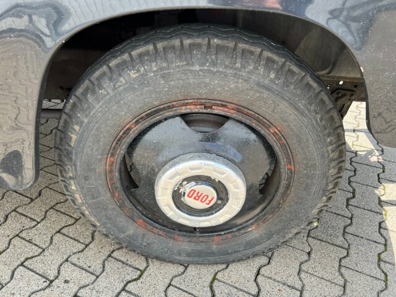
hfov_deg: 67.3
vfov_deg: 53.1
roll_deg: +2.3
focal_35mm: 26
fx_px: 297
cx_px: 198
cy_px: 148
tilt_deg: -35.7
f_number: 1.5
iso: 50
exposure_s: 1/461
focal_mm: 5.7
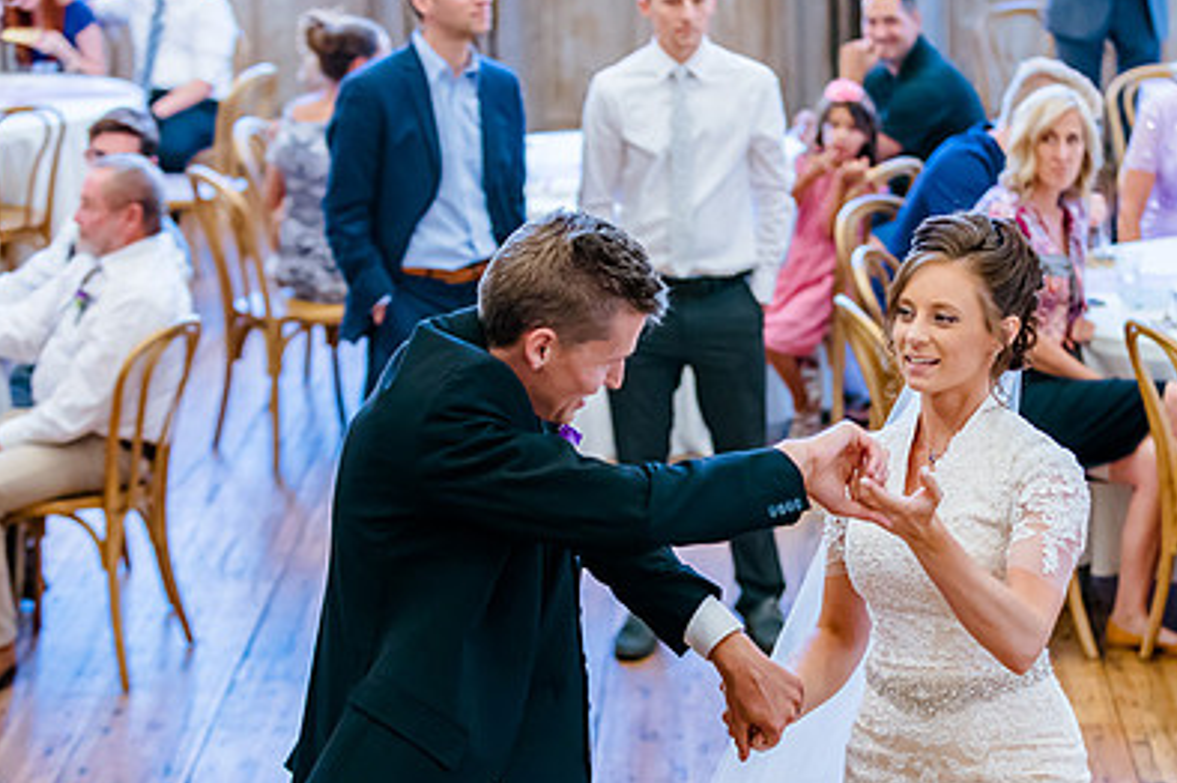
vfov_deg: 11.7
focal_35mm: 117
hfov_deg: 17.4
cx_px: 818
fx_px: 3822
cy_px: 535
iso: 2000
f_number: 2.8
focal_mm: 78
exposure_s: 1/500
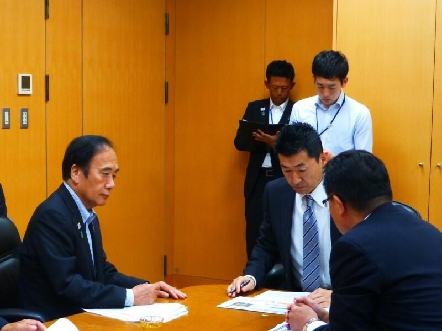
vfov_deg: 28.6
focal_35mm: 51
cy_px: 166
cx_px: 221
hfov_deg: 37.5
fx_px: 651
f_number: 4.4
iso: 400
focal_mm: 9
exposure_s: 1/30
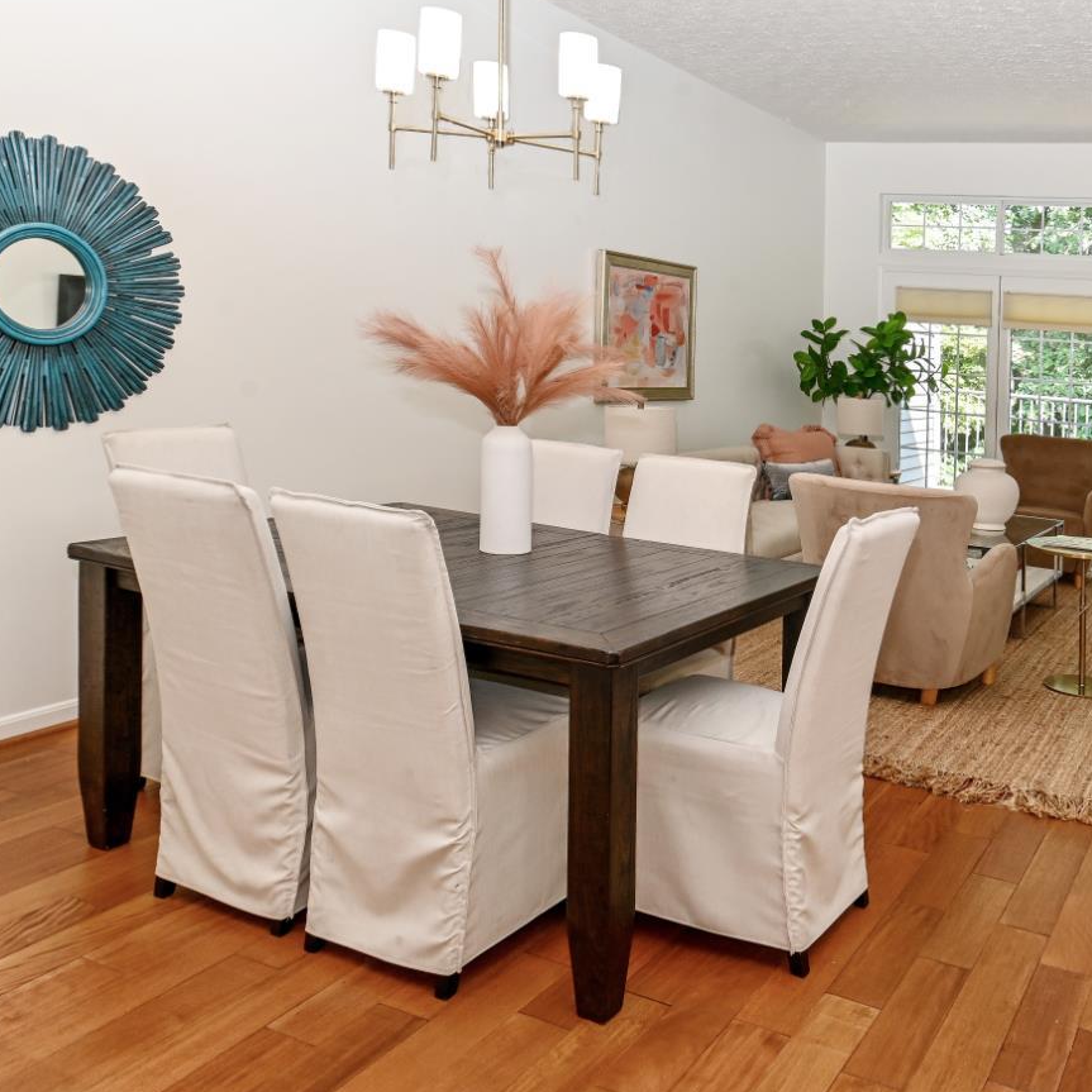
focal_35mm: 31
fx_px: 1106
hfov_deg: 50.7
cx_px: 798
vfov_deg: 52.5
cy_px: 533
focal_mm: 21
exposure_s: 1/60
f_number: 8
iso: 400
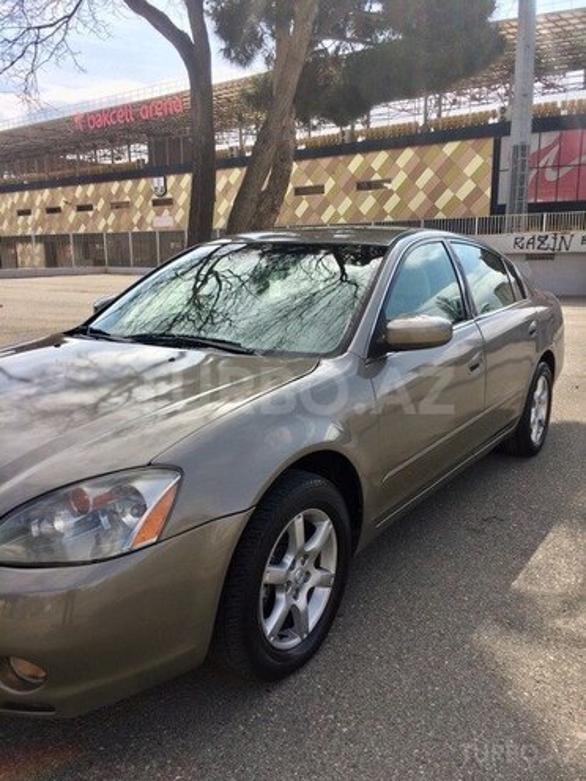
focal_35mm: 29
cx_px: 293
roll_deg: +2.8
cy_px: 390
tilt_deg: -15.1
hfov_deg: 48.2
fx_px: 655
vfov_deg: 61.7
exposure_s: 1/1466
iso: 32
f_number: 2.2
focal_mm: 4.15
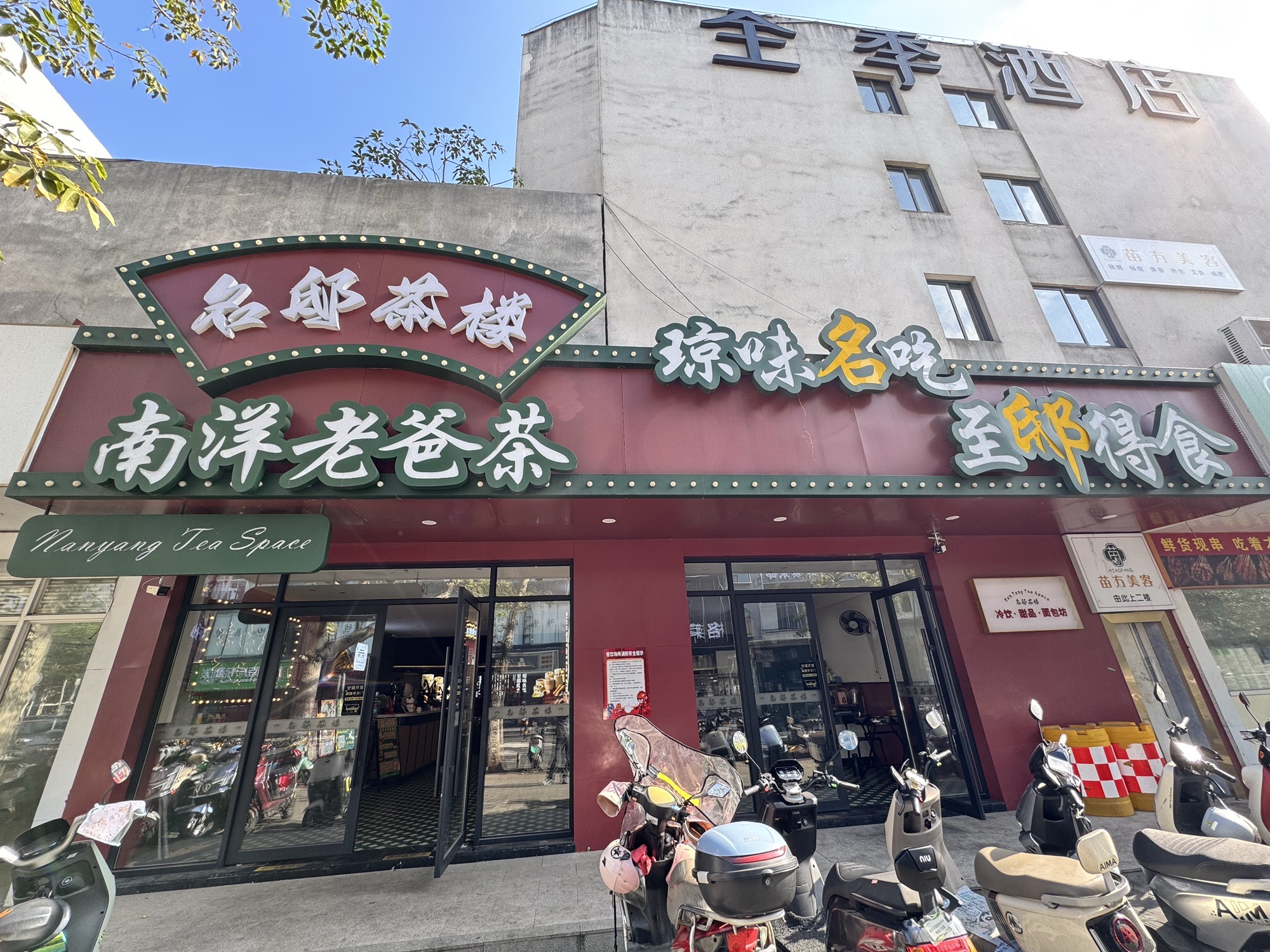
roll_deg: +3.2
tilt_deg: +23.3
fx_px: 514
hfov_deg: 102.1
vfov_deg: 85.7
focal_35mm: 14
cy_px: 476
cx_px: 635
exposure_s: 1/99
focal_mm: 2.22
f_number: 2.2
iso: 40
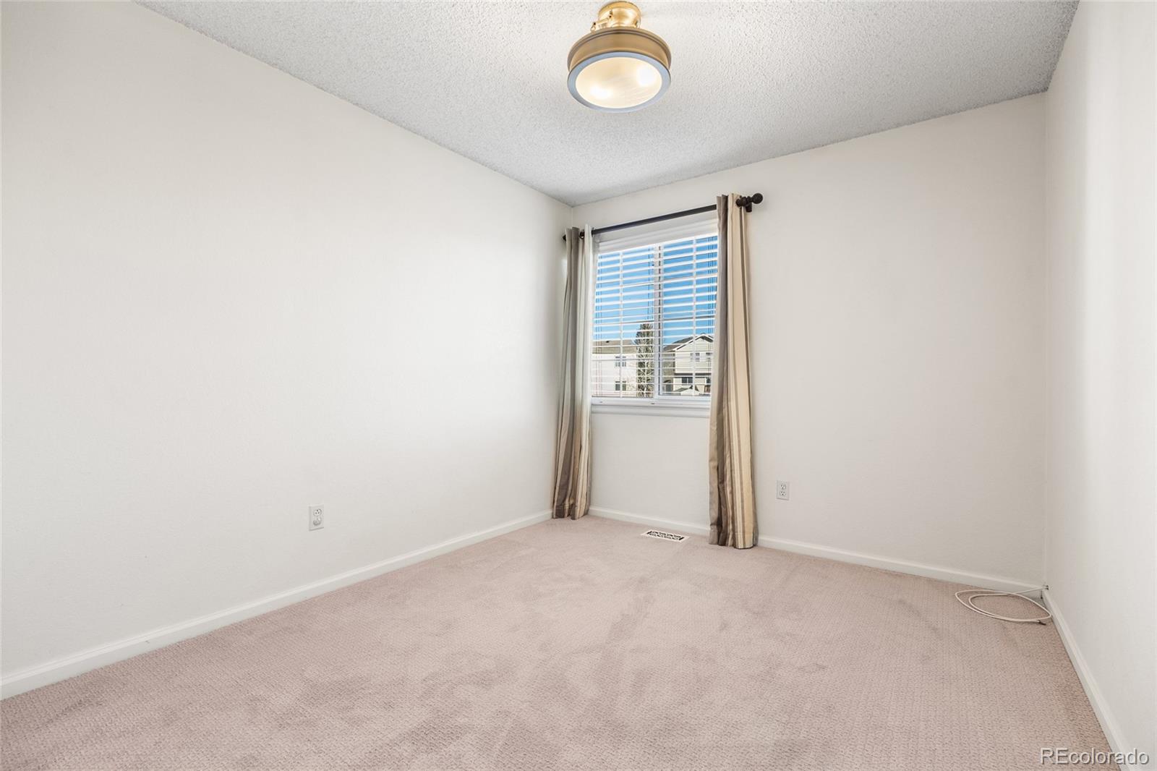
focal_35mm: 16
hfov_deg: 96.7
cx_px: 578
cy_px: 386
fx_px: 514
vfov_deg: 73.7
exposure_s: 1/2.5
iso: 200
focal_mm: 16
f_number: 8
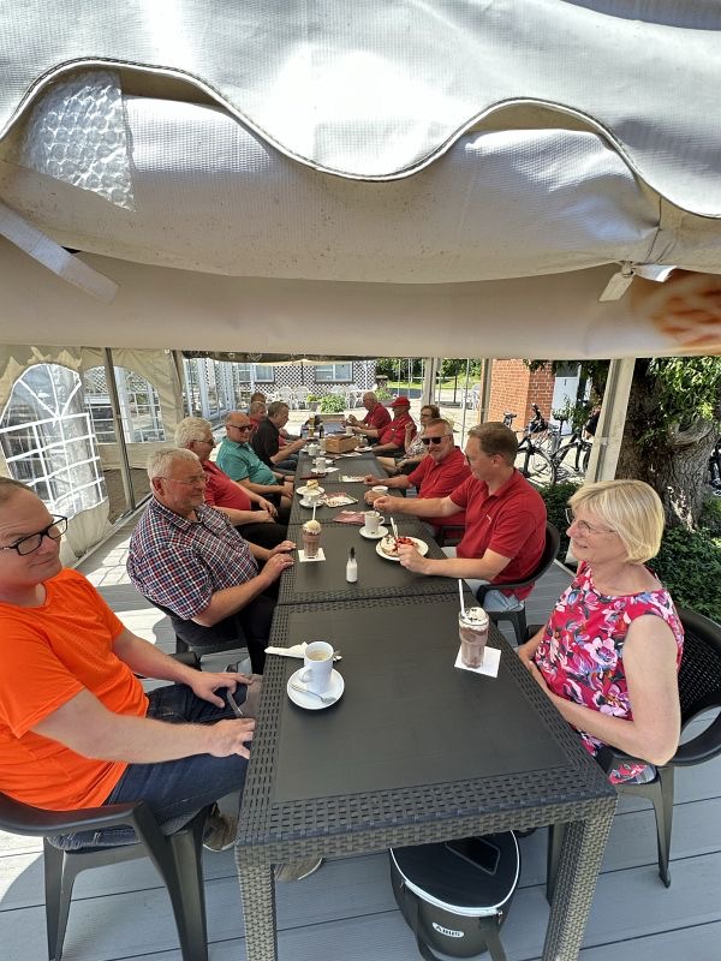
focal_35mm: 14
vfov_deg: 102.1
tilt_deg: -16.6
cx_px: 360
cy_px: 480
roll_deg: +0.6
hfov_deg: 85.7
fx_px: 389
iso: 40
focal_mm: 2.22
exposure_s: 1/379
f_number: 2.2
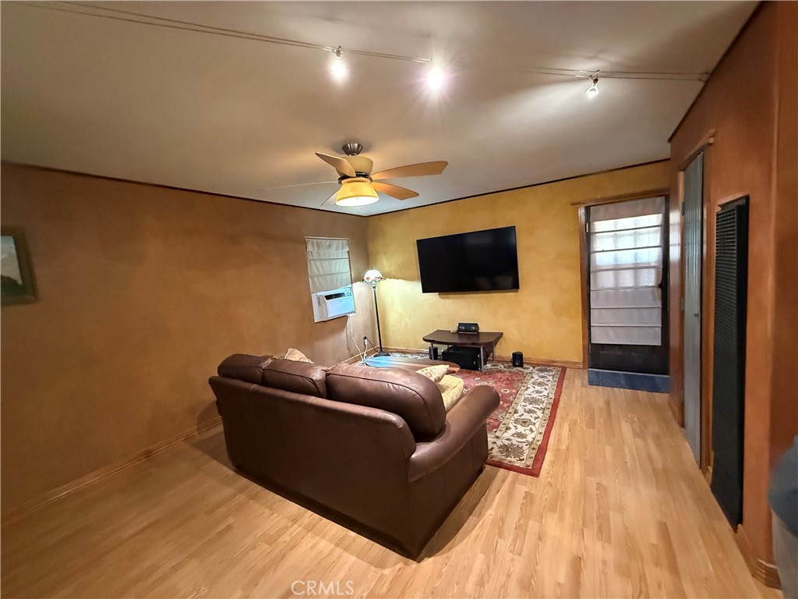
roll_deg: +5.5
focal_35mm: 14
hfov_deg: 102.1
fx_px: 323
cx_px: 399
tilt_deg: -6.4
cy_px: 300
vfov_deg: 85.7
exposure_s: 1/60
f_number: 2.2
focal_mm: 2.22
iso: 1250
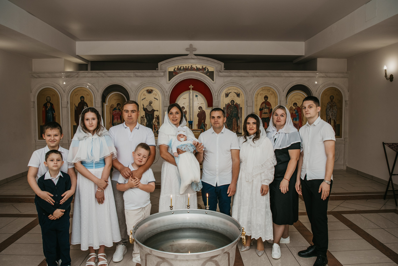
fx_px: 283
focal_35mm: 26
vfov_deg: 50.2
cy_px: 133
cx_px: 199
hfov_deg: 70.2
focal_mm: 24
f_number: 4.5
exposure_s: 1/160
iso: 320
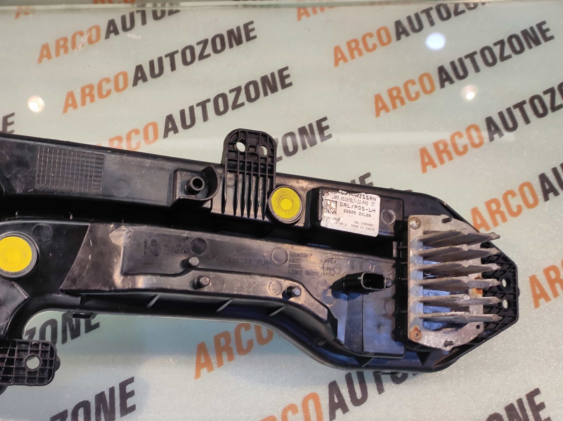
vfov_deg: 56.2
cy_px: 257
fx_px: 390
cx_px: 206
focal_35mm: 24
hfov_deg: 70.3
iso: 130
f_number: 1.79
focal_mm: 4.74
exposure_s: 1/33
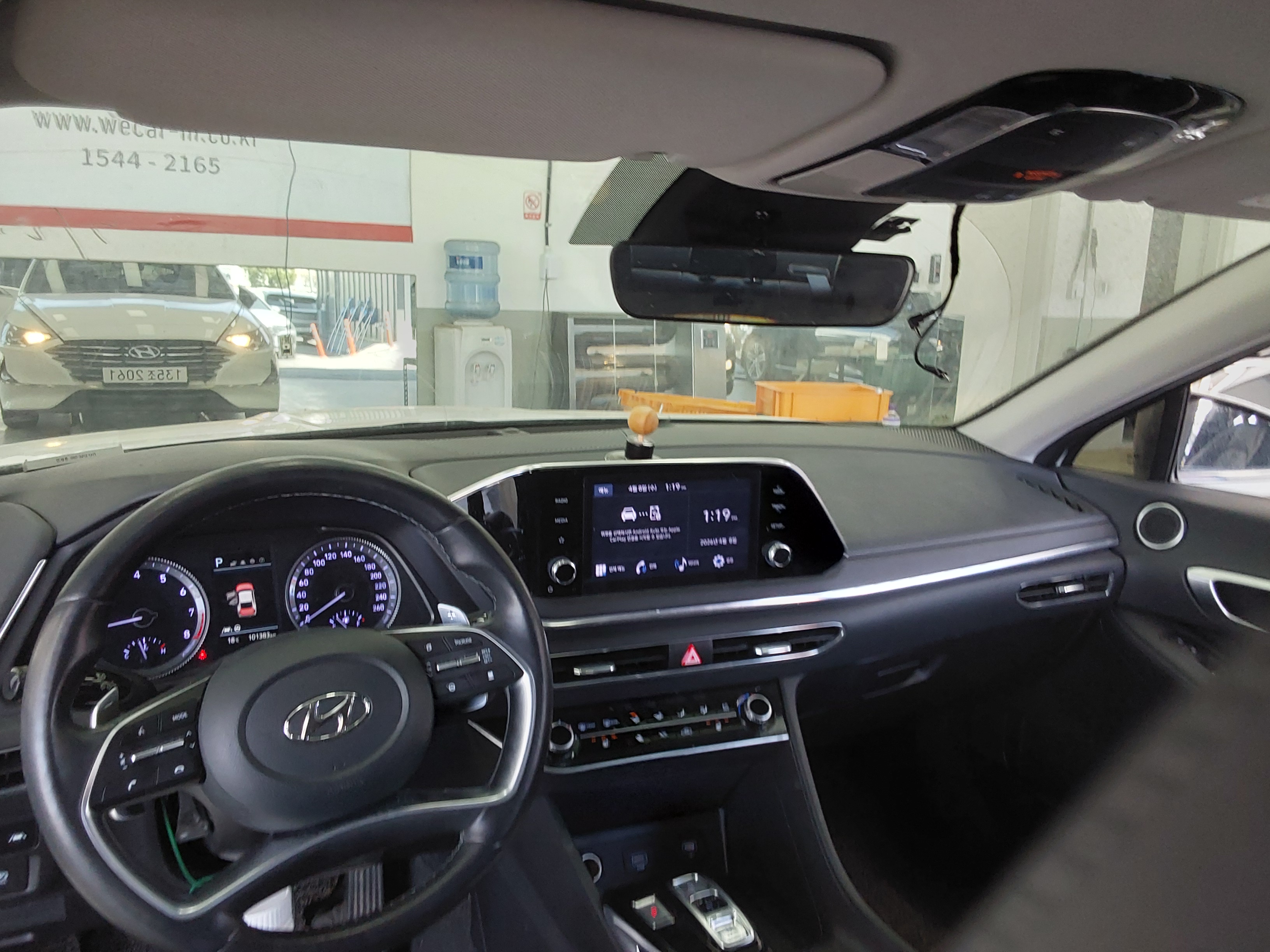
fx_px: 1027
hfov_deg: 63.4
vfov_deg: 49.7
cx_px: 635
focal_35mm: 28
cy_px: 476
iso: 125
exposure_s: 1/60
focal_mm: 2.91
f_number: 1.9
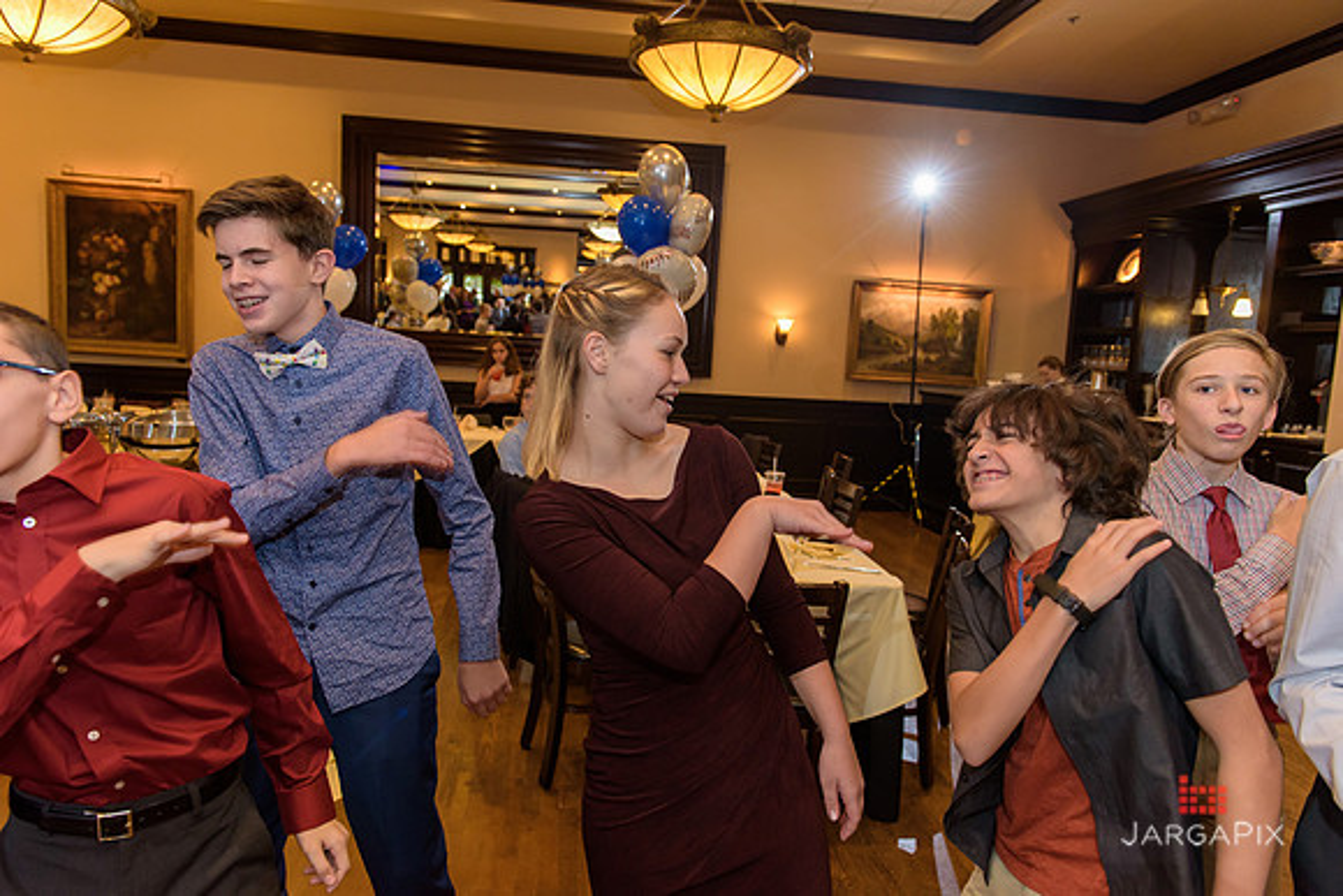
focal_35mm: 24
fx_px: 896
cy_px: 448
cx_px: 672
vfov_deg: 53.2
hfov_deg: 73.7
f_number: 3.2
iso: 1600
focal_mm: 24
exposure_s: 1/125
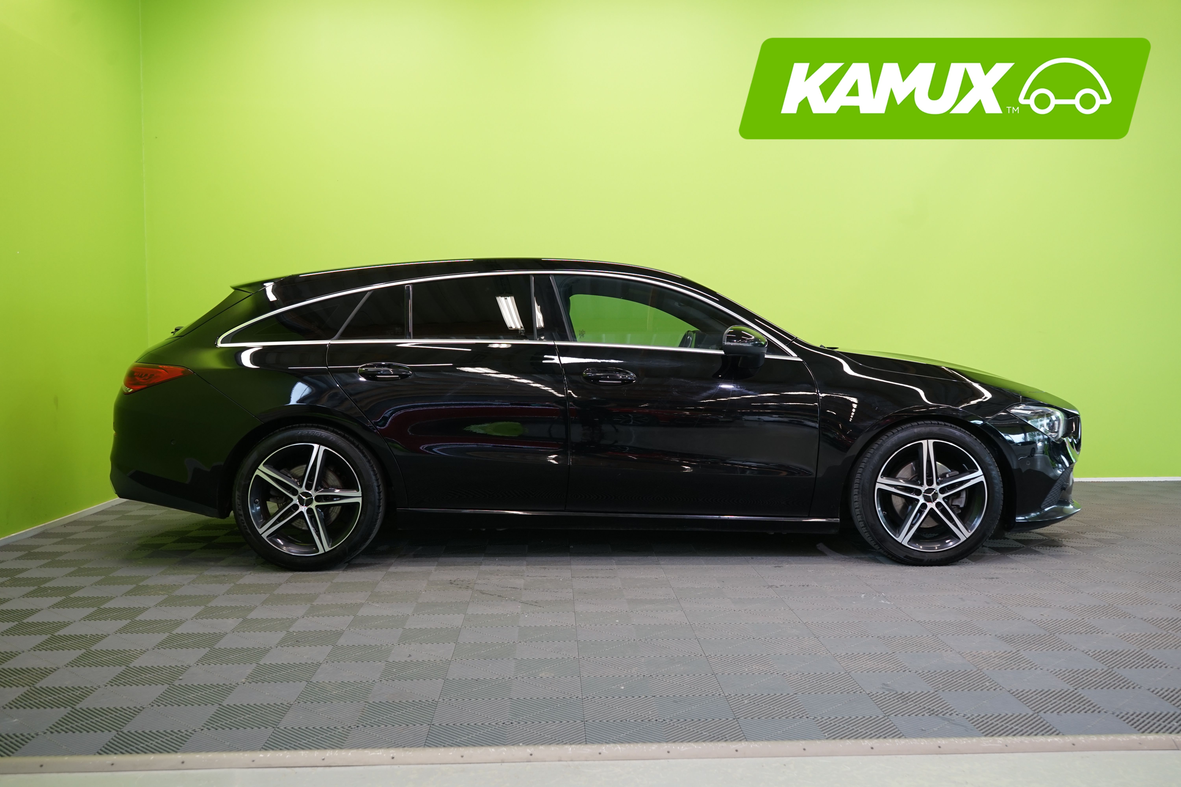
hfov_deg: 55.8
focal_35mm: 34
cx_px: 590
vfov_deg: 38.9
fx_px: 1115
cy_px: 394
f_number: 6.3
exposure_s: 1/30
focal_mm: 34
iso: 640
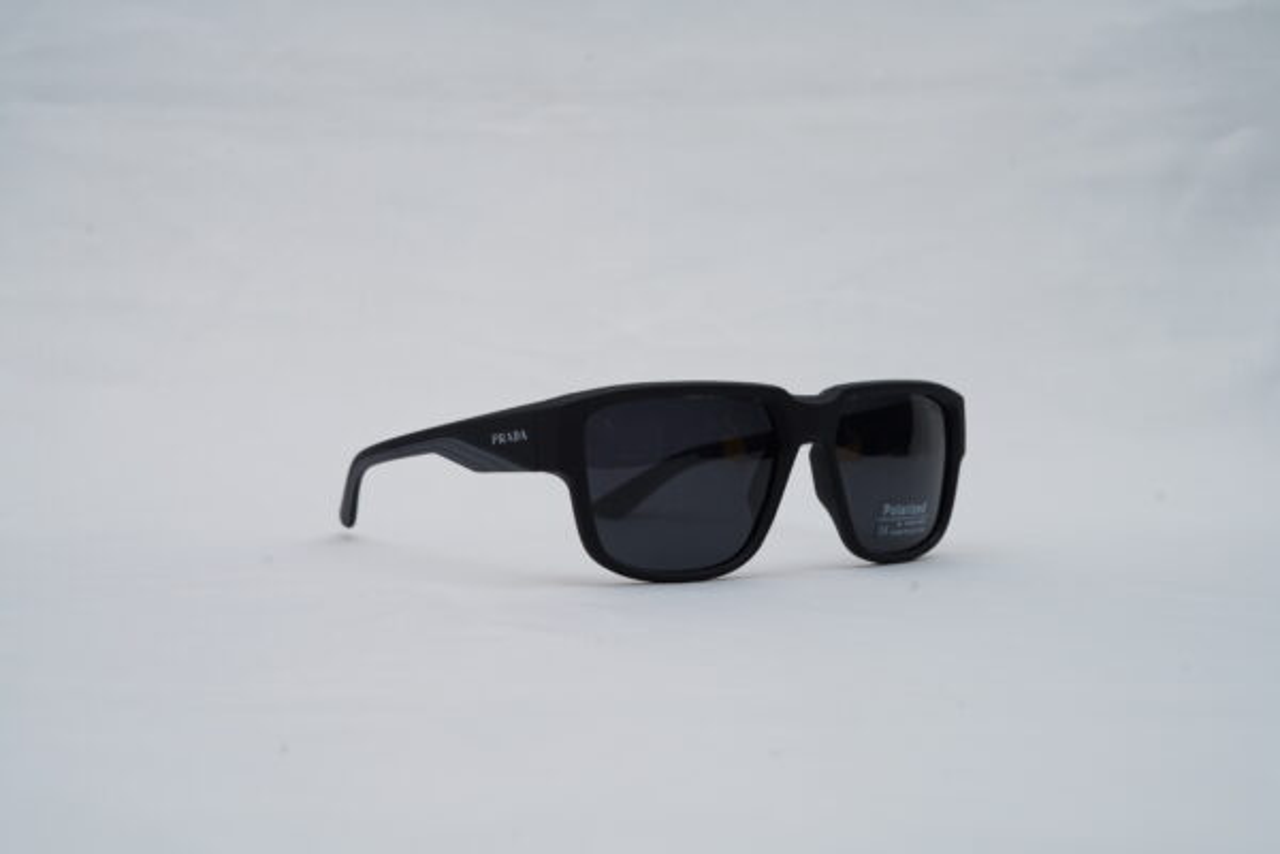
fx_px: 1778
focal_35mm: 50
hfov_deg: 39.6
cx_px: 640
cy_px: 427
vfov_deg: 27.0
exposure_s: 1/160
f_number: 9
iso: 100
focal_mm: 50
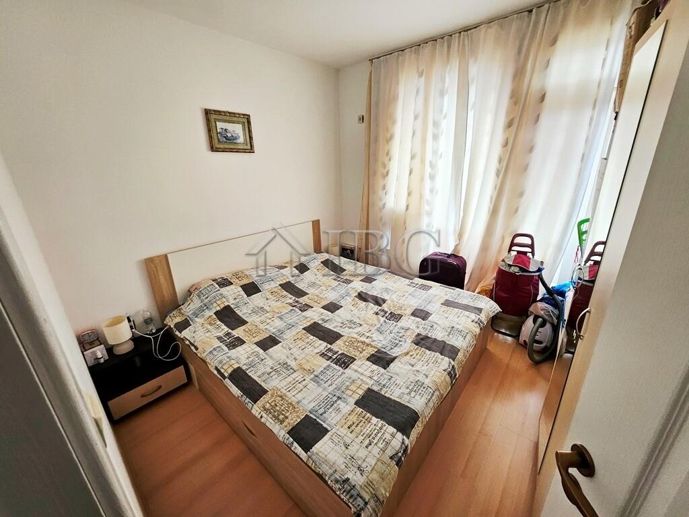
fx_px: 259
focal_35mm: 13
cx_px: 344
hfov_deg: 106.2
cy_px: 258
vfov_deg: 89.9
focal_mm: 1.7
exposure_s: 1/50
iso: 80
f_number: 2.2
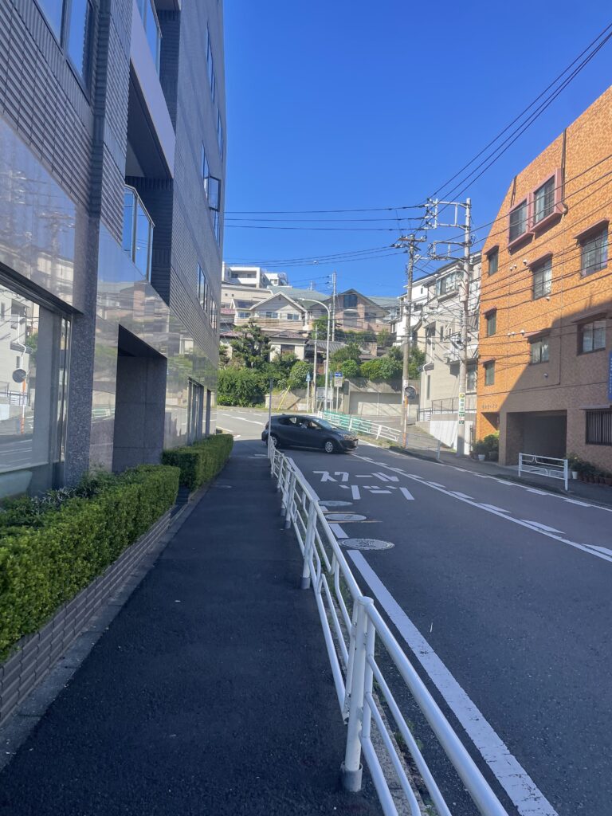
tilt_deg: +2.6
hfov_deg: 53.1
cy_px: 408
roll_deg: -2.5
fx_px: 613
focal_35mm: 26
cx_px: 306
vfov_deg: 67.3
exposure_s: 1/1453
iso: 32
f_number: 1.6
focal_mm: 4.2
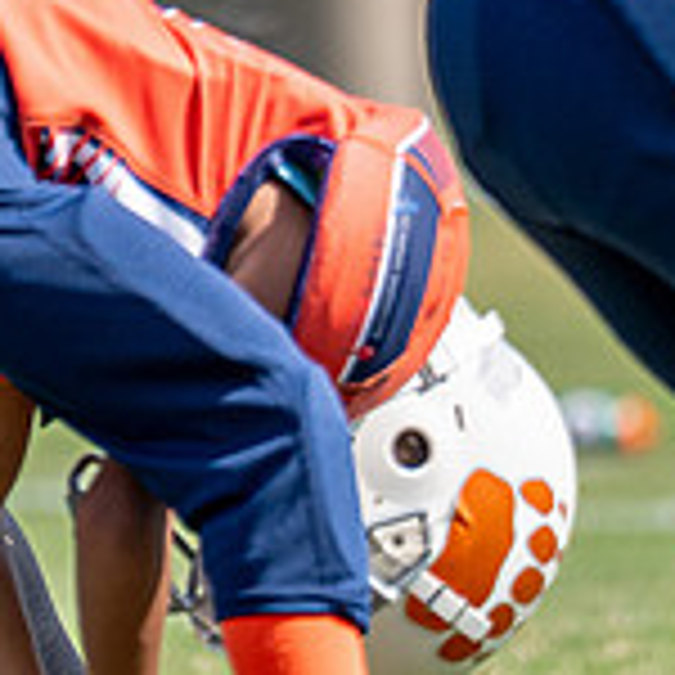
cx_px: -278
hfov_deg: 1.2
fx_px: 32320
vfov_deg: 1.2
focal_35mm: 1465
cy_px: -502
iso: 125
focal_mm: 197
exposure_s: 1/2000
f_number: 2.8
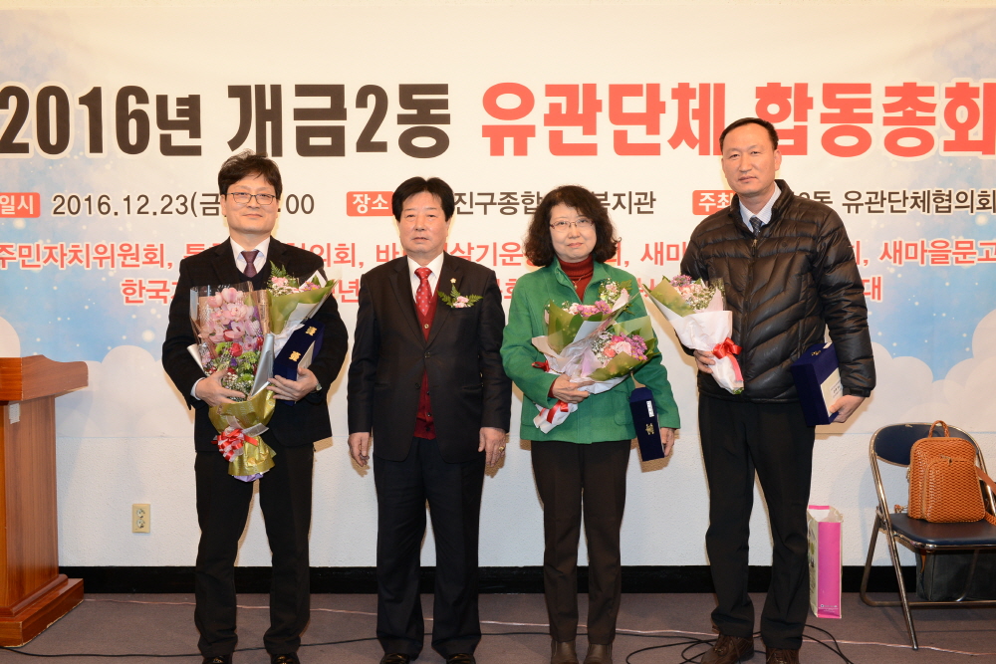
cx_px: 498
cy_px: 332
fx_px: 941
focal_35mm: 34
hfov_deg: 55.8
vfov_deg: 38.9
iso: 1250
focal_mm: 34
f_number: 8
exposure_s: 1/60
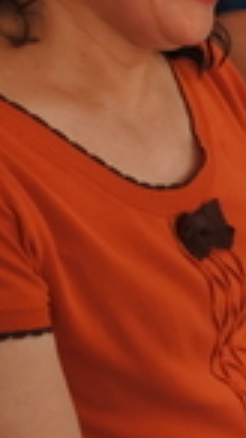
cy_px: 226
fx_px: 1579
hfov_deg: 8.0
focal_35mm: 136
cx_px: 648
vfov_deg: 15.8
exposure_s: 1/160
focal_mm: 10
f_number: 3.5
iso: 400
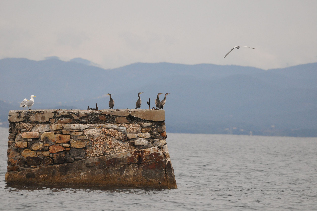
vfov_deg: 3.8
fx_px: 3166
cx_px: 158
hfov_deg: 5.7
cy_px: 106
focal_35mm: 360
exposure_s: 1/2000
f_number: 5.3
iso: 1250
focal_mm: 240
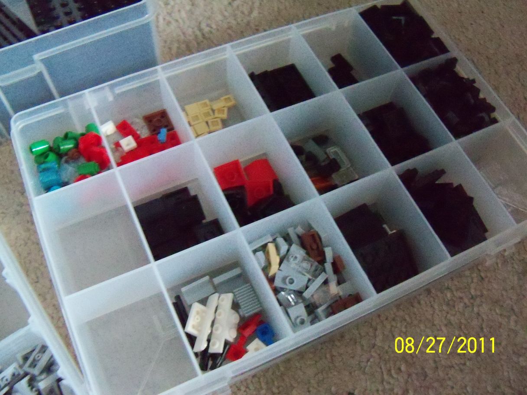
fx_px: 533
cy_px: 198
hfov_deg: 52.6
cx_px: 264
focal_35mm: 35
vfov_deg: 40.7
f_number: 3.5
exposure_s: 1/8
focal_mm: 6.2
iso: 1600
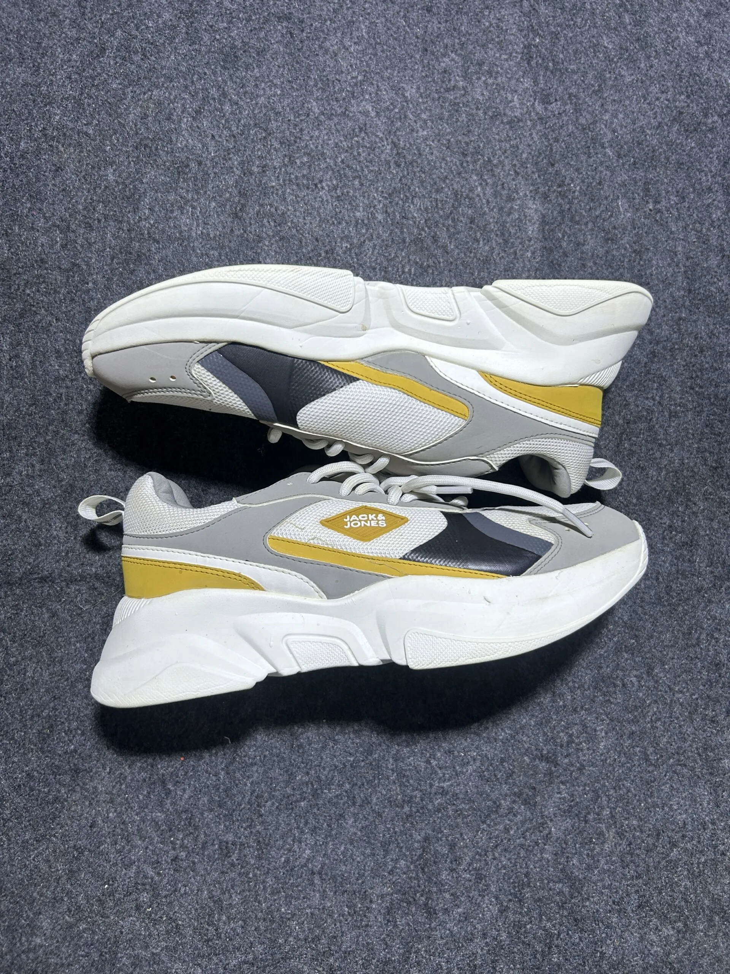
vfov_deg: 67.3
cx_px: 365
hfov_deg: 53.1
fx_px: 731
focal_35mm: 26
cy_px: 487
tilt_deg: -56.8
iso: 50
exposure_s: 1/100
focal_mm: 5.7
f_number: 1.5
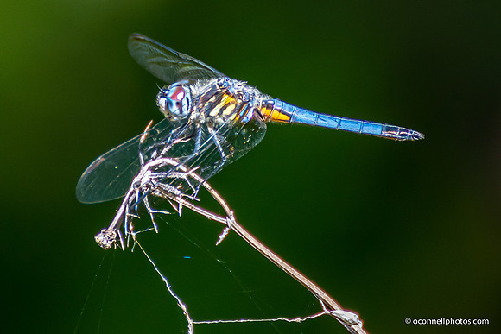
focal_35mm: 957
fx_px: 13320
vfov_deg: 1.4
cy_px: 66
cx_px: 209
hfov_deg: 2.2
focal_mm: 300
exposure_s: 1/500
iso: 560
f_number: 5.6
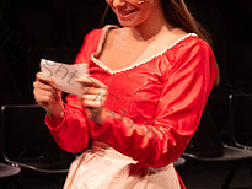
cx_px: 138
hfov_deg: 8.6
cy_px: 104
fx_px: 1683
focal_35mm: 231
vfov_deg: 6.4
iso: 1250
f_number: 5
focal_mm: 70
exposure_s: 1/60
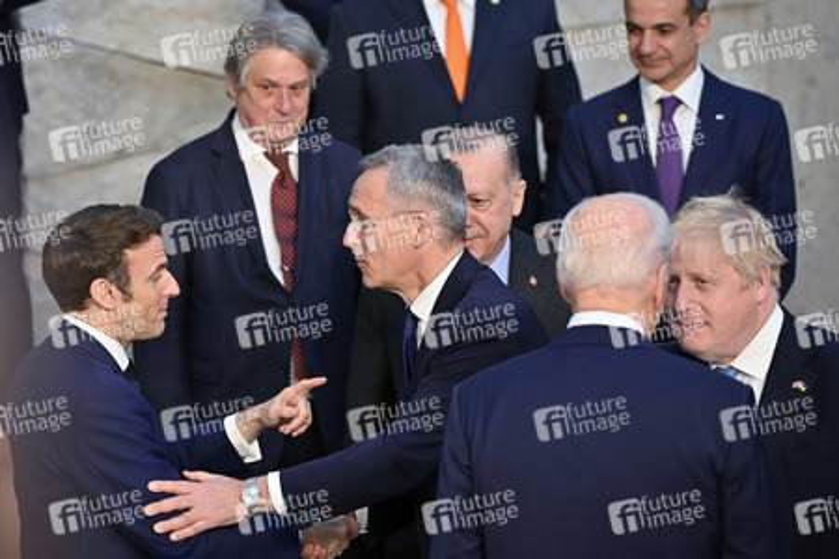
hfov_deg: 15.2
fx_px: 3146
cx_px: 420
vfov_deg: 10.2
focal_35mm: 135
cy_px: 280
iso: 400
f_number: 2.8
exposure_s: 1/400
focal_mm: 135
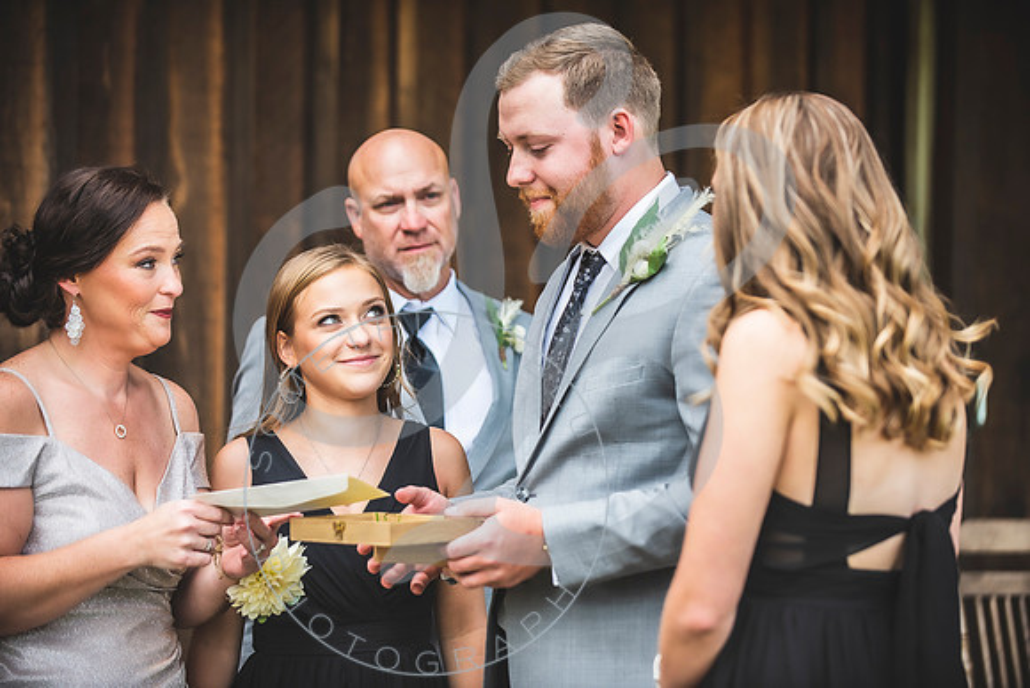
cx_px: 515
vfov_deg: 11.8
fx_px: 3320
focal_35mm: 116
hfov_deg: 17.6
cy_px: 344
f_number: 2.8
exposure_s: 1/400
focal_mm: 116
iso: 200
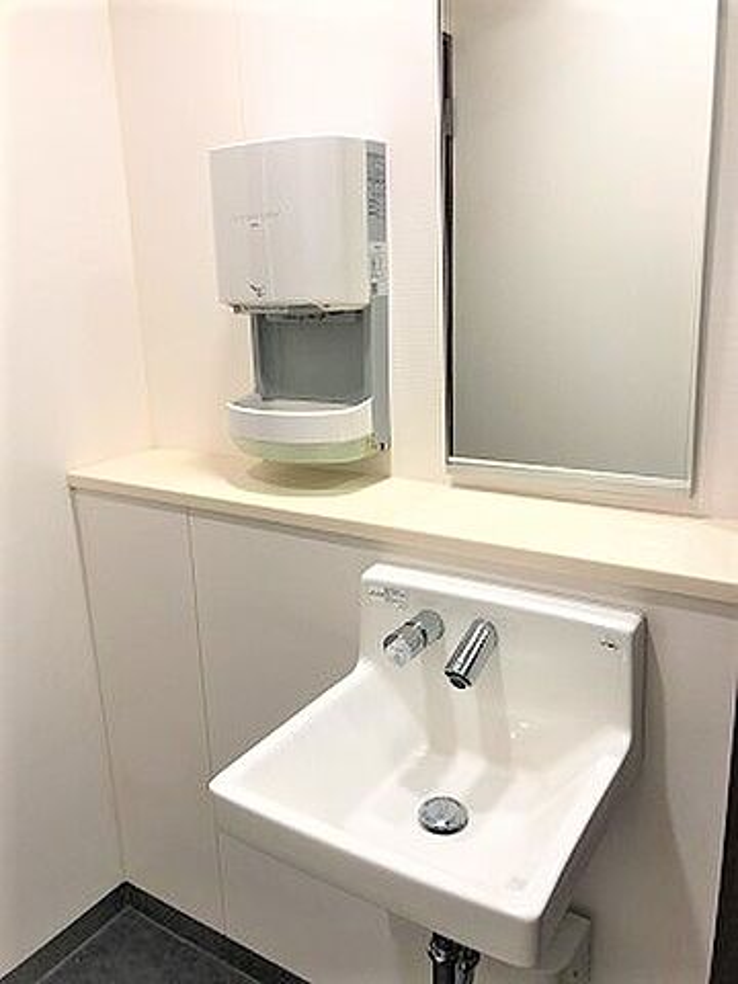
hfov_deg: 49.7
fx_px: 796
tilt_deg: -14.8
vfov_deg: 63.4
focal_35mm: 28
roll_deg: +2.7
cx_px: 369
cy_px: 492
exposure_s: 1/20
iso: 32
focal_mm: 3.99
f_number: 1.8
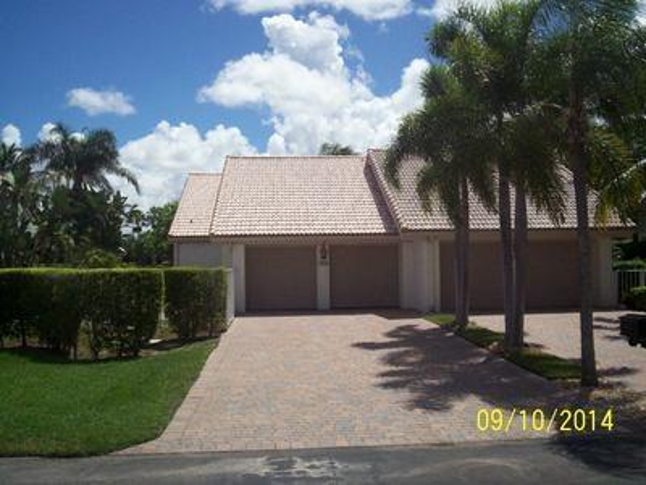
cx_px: 323
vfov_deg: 39.7
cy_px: 242
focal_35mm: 36
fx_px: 672
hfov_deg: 51.4
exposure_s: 1/1279
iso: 100
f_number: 4.5
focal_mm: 5.9
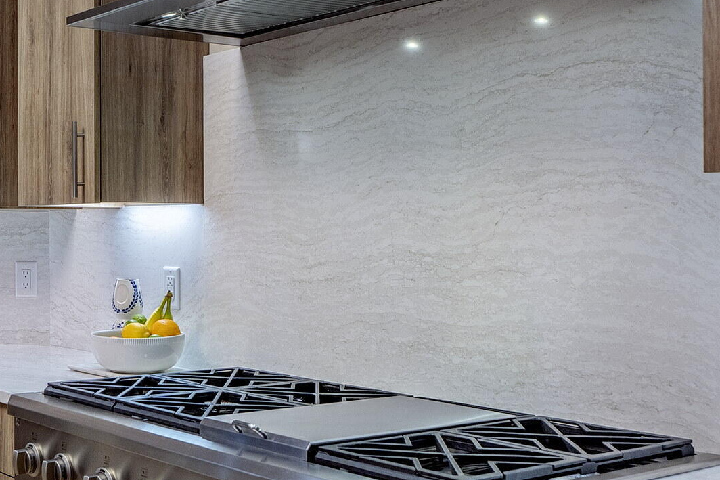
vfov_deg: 27.0
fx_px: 1000
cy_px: 221
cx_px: 66
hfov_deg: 37.0
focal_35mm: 50
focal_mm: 19
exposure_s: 1/50
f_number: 5.6
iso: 200
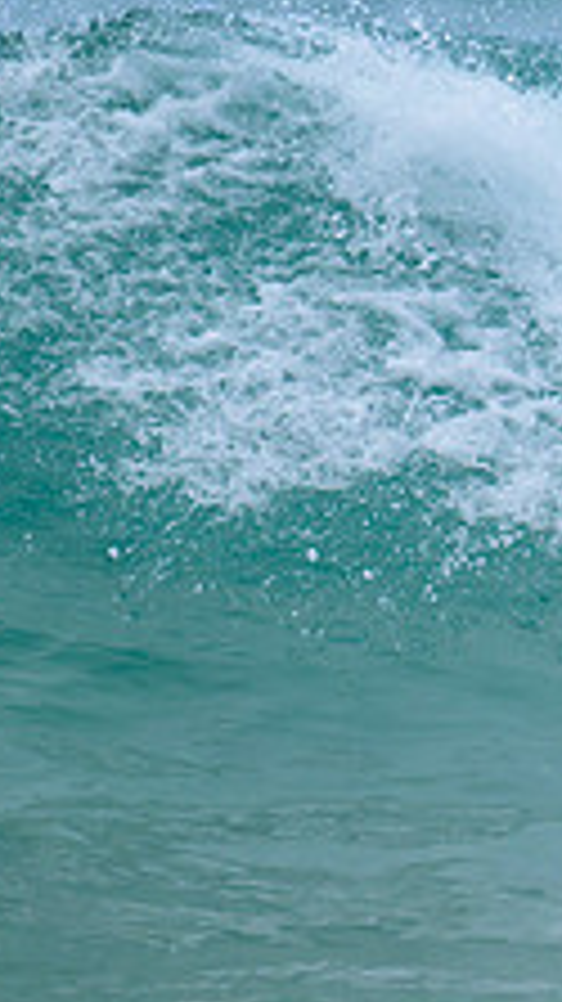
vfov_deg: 1.4
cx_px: 1128
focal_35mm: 1528
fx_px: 40588
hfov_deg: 0.8
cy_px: 348
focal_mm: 560
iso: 400
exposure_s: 1/2000
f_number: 8
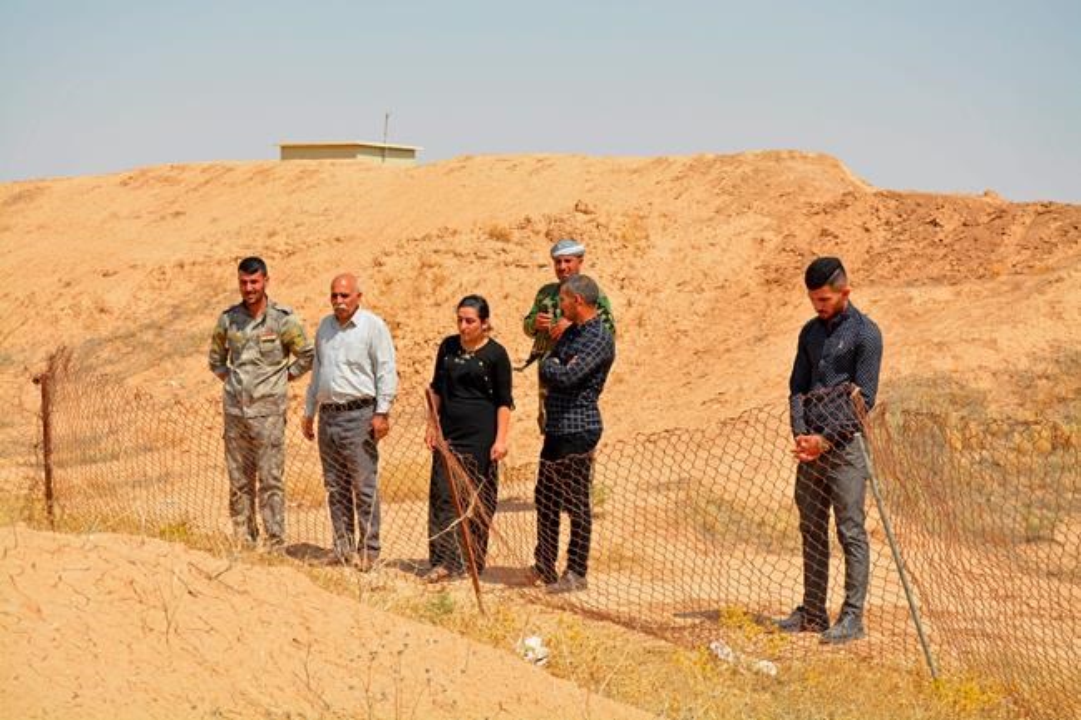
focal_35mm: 82
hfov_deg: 24.6
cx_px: 540
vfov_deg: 16.5
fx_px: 2477
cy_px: 360
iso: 100
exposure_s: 1/250
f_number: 8
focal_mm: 55
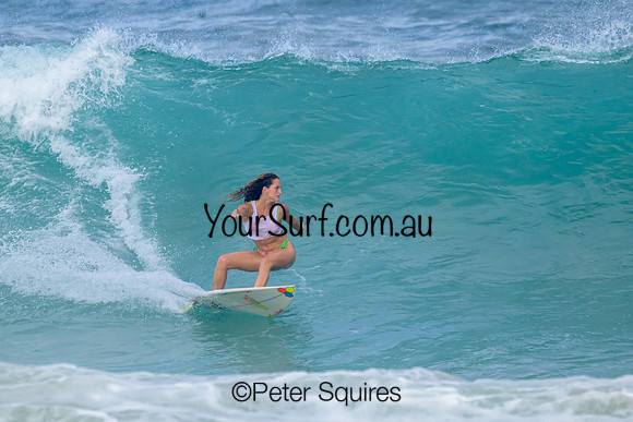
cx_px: 262
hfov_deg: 2.6
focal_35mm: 798
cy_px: 201
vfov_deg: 1.7
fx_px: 14025
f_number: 11
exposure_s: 1/1600
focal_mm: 640
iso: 1250
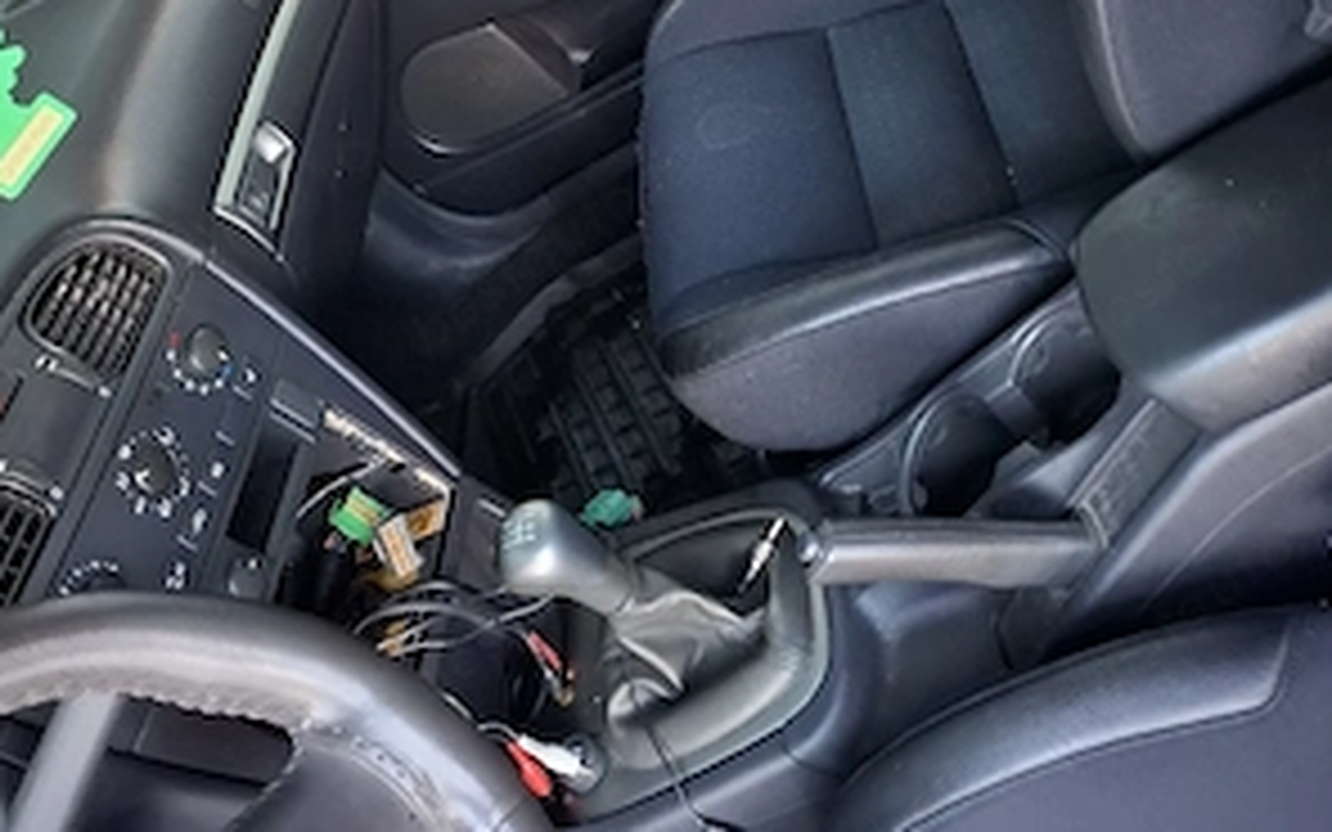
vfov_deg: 34.0
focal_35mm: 33
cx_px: 666
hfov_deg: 58.1
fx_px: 1198
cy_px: -49
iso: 320
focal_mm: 5.54
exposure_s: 1/50
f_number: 1.8
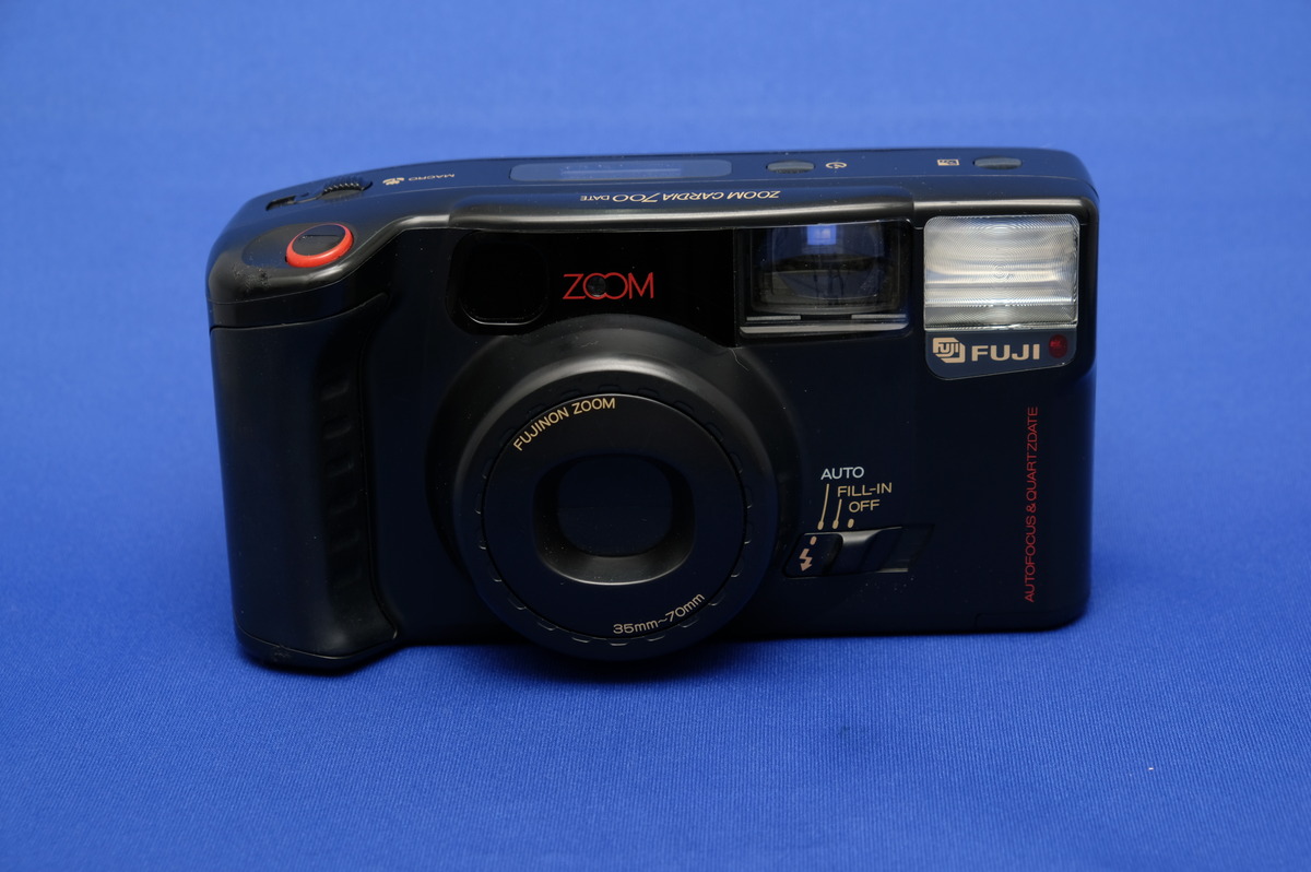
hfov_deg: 24.5
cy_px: 436
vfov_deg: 16.4
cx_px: 656
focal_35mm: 83
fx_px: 3020
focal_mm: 55
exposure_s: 1/125
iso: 200
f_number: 8
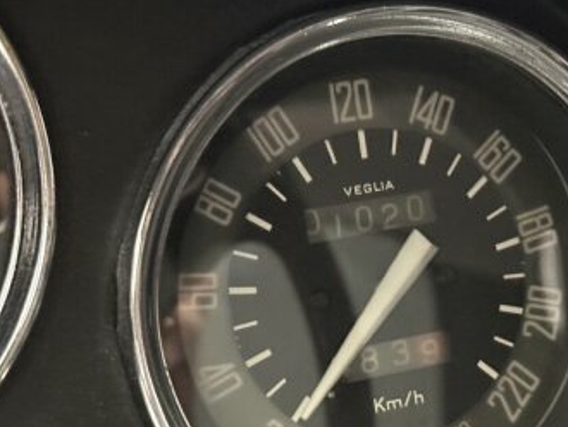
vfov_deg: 15.9
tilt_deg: -22.7
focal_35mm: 93
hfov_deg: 21.0
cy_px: 263
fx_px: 1527
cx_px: 379
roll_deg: +1.0
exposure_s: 1/25
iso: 640
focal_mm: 6.76
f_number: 1.78
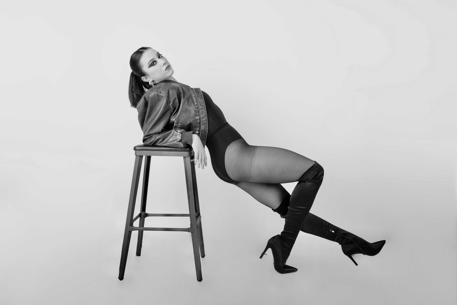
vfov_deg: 53.2
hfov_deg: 73.7
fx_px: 305
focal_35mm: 24
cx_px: 228
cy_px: 152
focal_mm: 24
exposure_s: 1/200
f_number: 5.6
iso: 200
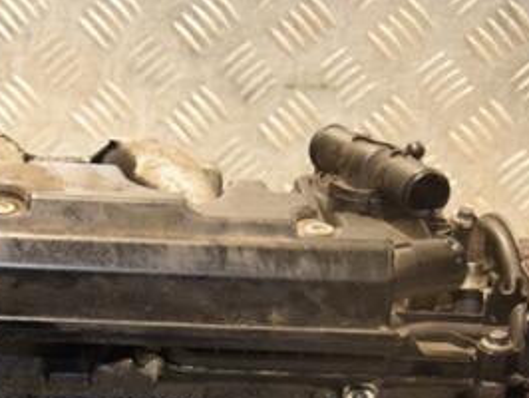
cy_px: 394
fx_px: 1988
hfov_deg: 14.9
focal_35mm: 130
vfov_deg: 11.3
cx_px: -6
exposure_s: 1/80
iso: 800
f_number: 4.8
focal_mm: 40
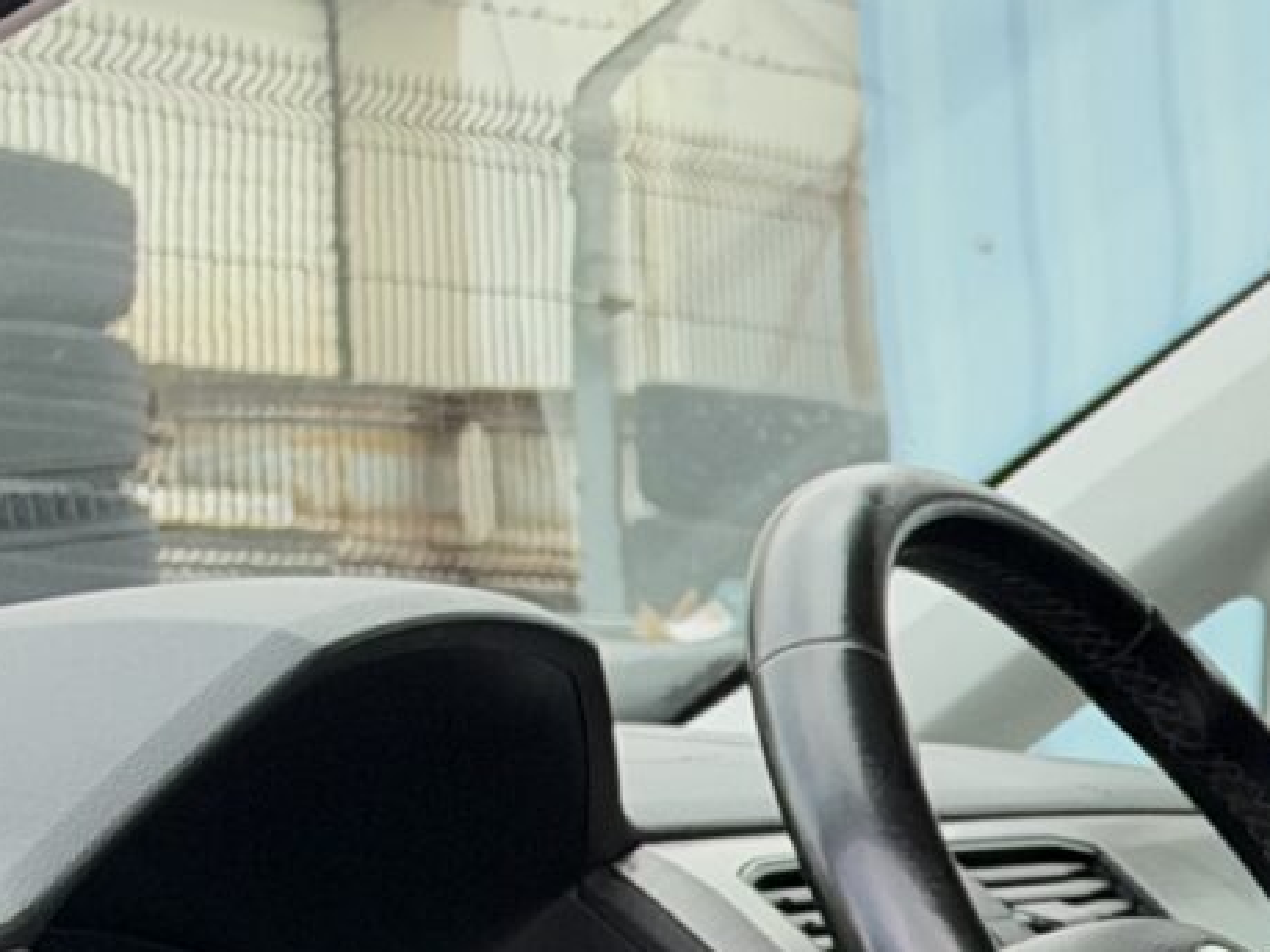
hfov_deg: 9.2
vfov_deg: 7.8
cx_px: 3436
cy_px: 1694
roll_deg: +0.3
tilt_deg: -8.1
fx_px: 6749
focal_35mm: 184
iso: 64
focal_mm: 6.93
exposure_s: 1/381
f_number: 1.8
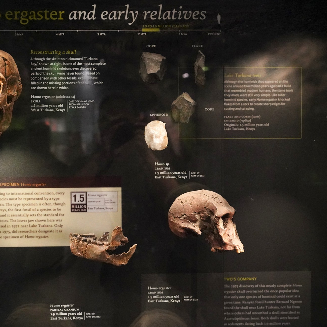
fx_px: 524
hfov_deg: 34.6
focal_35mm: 49
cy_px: 162
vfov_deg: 34.7
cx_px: 138
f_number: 4.5
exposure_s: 1/80
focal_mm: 38
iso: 10000
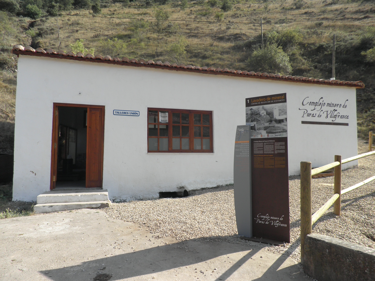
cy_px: 140
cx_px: 188
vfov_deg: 56.8
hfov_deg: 71.6
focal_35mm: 24
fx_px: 260
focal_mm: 4.3
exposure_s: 1/80
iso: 64
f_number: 8.3
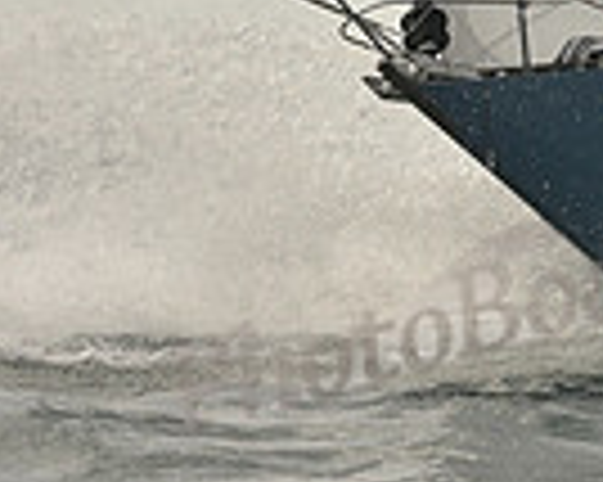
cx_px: 1040
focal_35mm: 350
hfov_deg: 5.5
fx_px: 6242
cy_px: 20
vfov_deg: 4.4
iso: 320
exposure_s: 1/1000
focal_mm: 86
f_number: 6.3
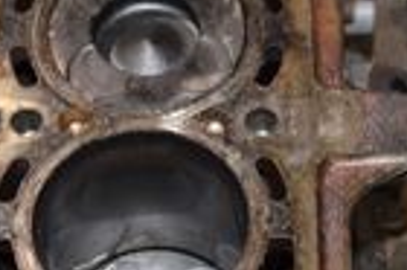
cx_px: 349
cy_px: 197
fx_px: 1705
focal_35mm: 151
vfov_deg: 9.1
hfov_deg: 13.5
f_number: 5
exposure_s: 1/60
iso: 800
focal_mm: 22
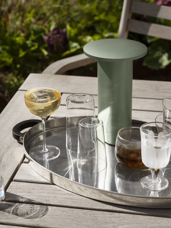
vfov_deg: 22.3
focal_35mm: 88
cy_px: 113
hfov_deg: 16.8
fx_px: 580
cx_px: 85
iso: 400
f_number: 11
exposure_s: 1/500
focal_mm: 110
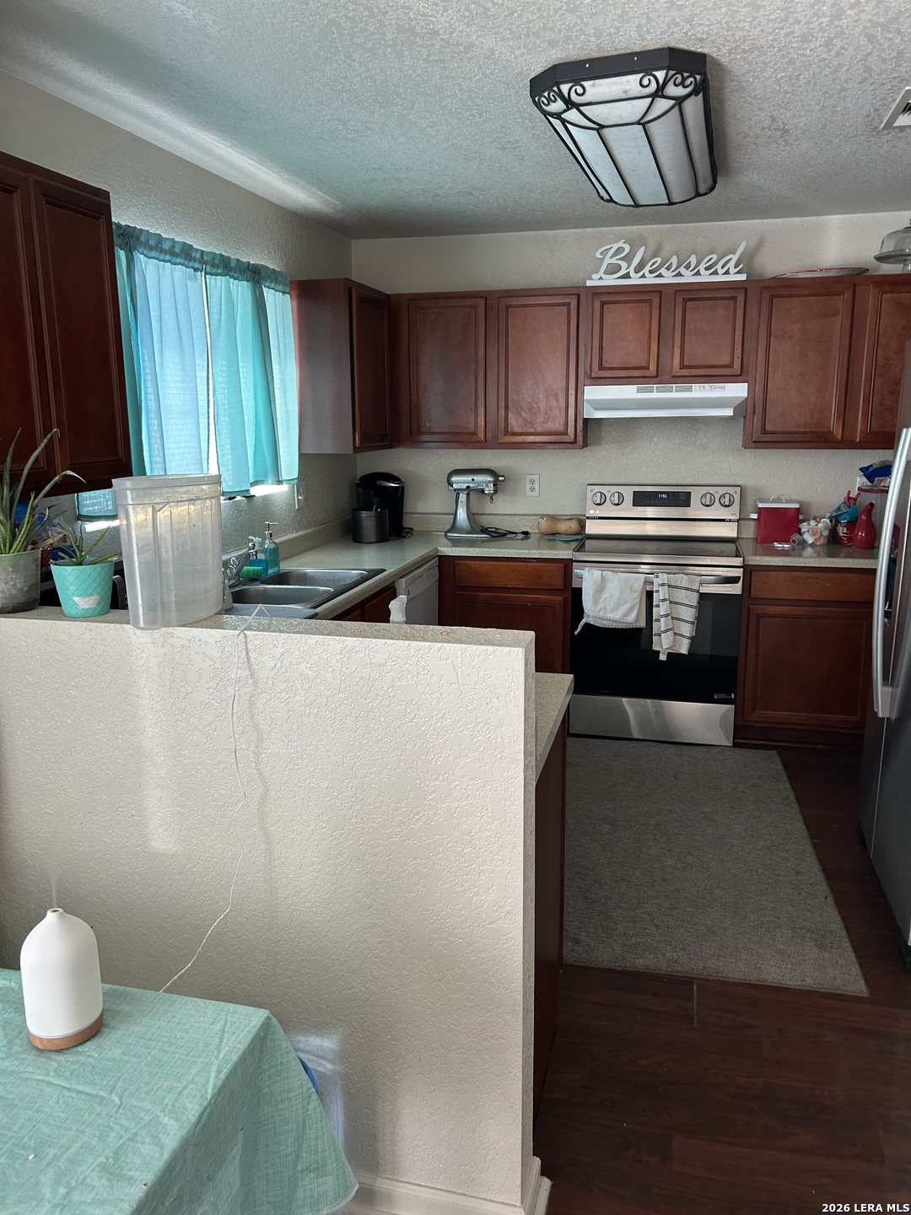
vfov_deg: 67.3
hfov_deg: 53.1
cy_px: 608
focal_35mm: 26
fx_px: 912
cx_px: 456
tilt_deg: -13.1
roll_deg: +0.0
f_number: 1.5
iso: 100
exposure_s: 1/121
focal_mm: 5.7
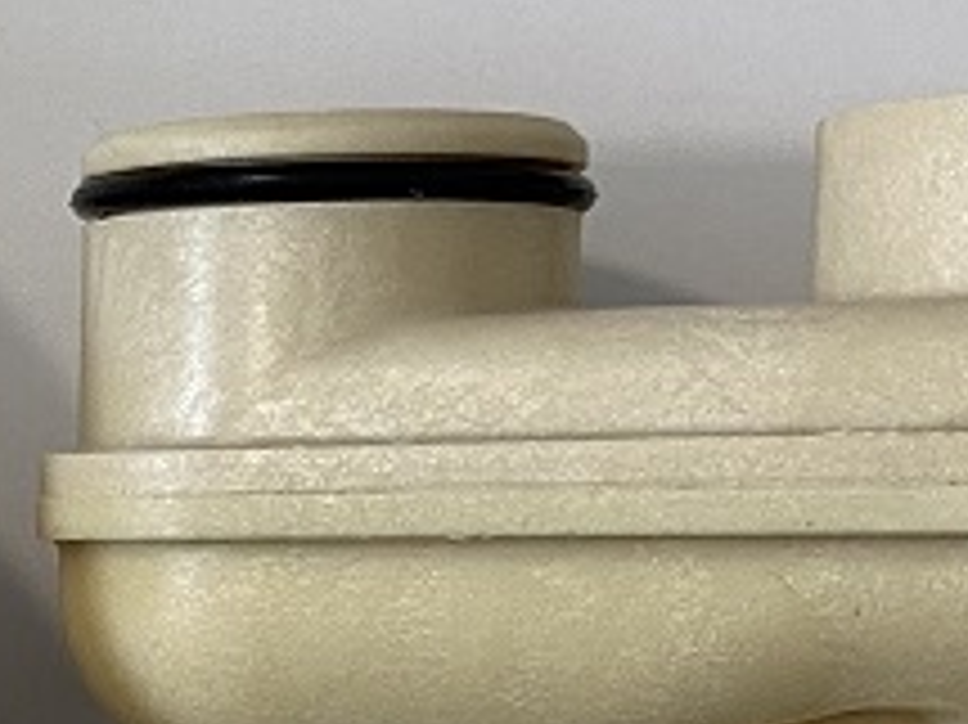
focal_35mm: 122
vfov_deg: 11.6
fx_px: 3410
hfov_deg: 15.3
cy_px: 1070
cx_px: -315
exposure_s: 1/50
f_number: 1.8
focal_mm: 4.25
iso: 80
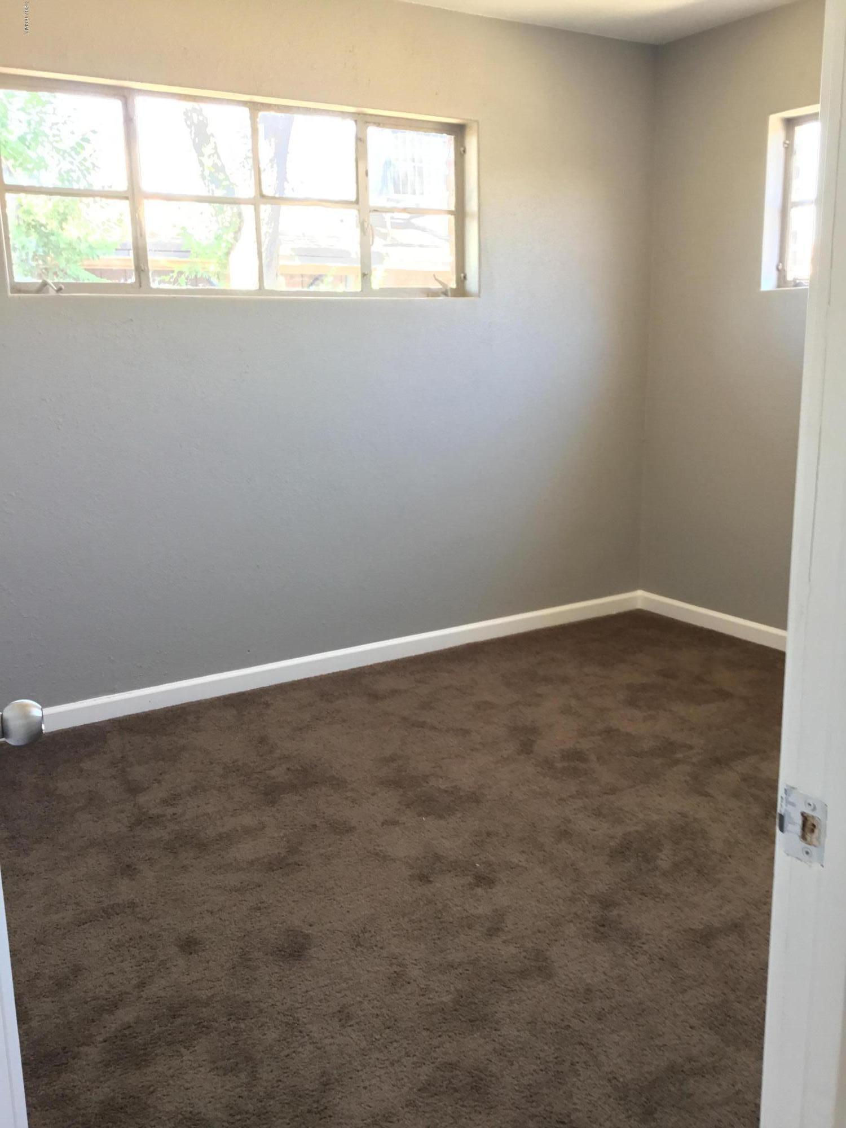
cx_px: 423
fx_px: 1010
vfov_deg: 58.4
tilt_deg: -13.2
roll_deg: +0.4
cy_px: 564
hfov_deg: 45.4
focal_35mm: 31
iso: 80
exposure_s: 1/30
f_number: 2.4
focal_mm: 3.3
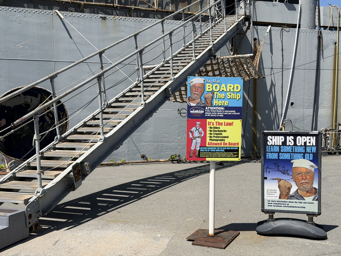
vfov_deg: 30.3
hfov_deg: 39.7
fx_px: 473
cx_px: 170
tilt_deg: -3.5
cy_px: 128
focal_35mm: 48
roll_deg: +1.0
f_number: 1.78
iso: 64
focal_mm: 6.76
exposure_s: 1/5208
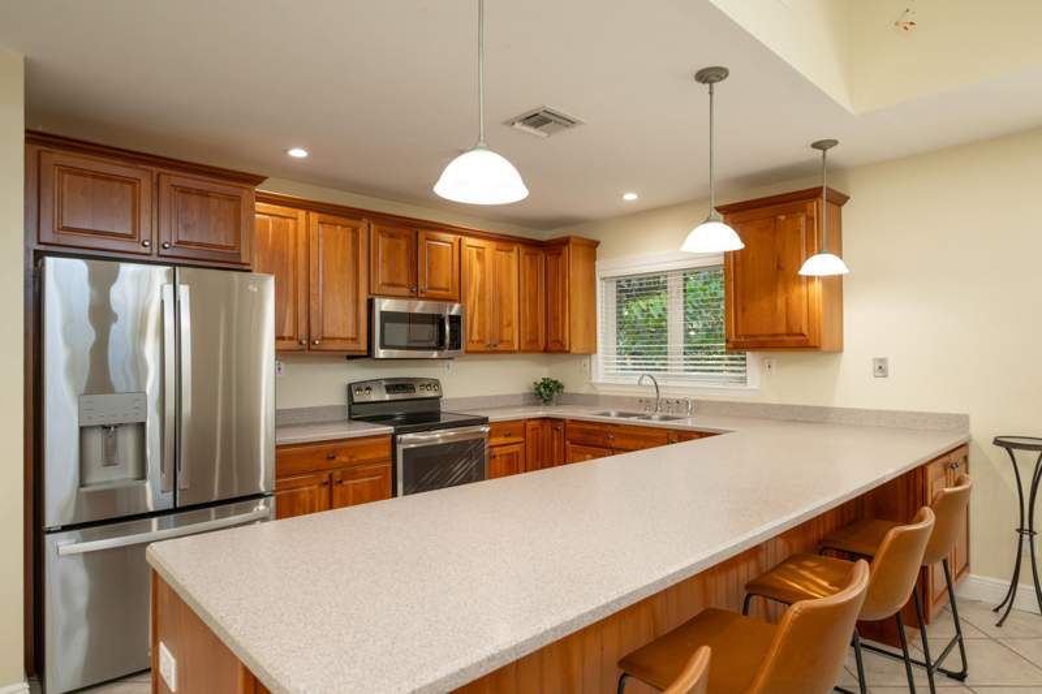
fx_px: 594
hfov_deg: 82.5
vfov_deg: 60.6
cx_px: 521
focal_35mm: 21
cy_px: 347
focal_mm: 20.5
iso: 1250
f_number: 8
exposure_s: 1/60
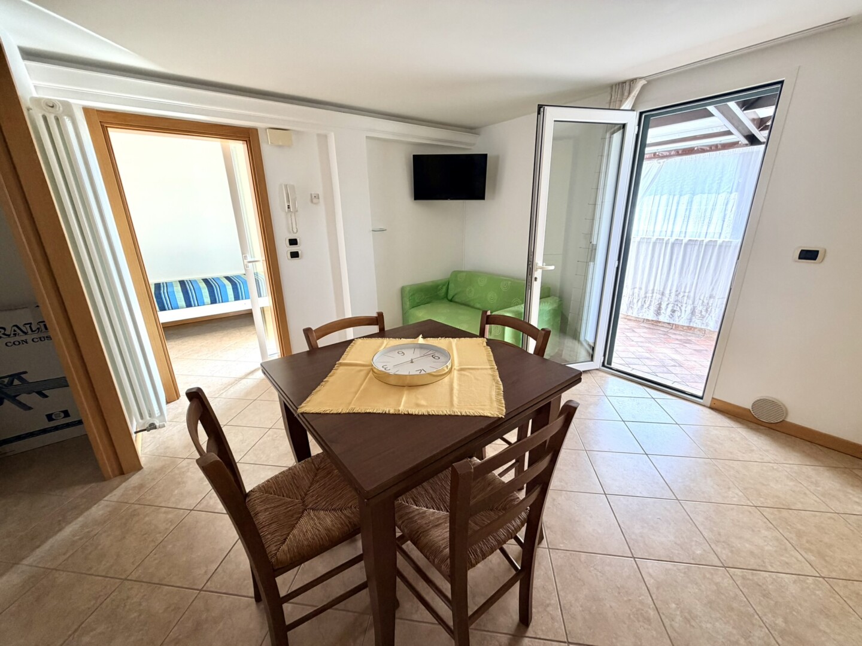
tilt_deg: -16.4
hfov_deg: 102.1
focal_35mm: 14
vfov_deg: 85.7
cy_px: 323
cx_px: 431
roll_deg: +0.9
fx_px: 349
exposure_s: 1/100
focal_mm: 2.22
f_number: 2.2
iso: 100
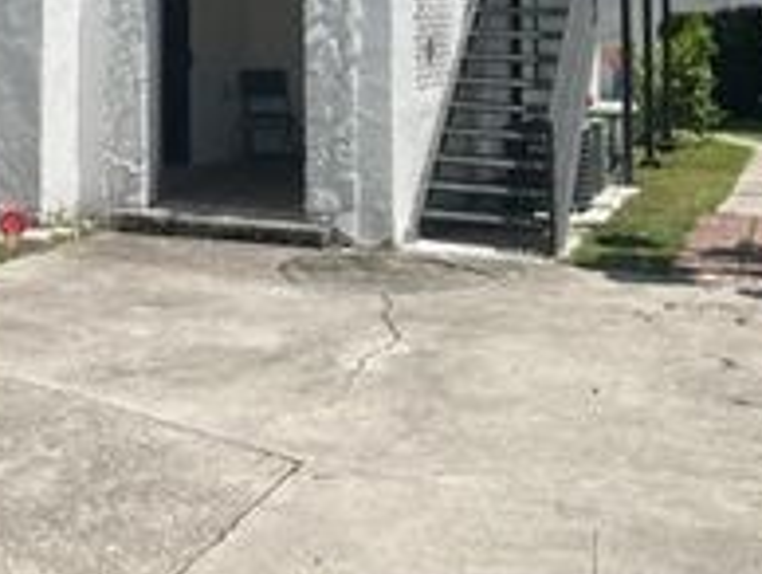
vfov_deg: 20.6
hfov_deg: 27.6
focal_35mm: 67
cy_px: -100
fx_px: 1477
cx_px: 43
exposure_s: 1/5882
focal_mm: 5.7
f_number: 1.5
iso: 50
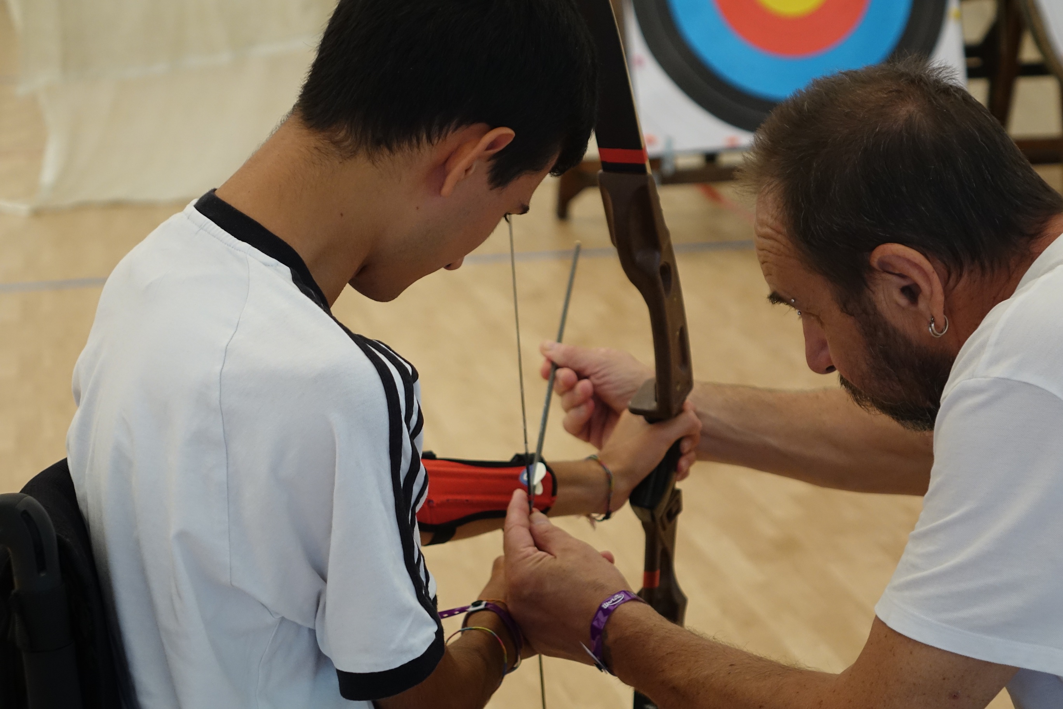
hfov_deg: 21.9
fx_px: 2746
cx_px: 532
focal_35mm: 93
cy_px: 354
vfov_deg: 14.7
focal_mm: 34
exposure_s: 1/400
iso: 640
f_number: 2.8
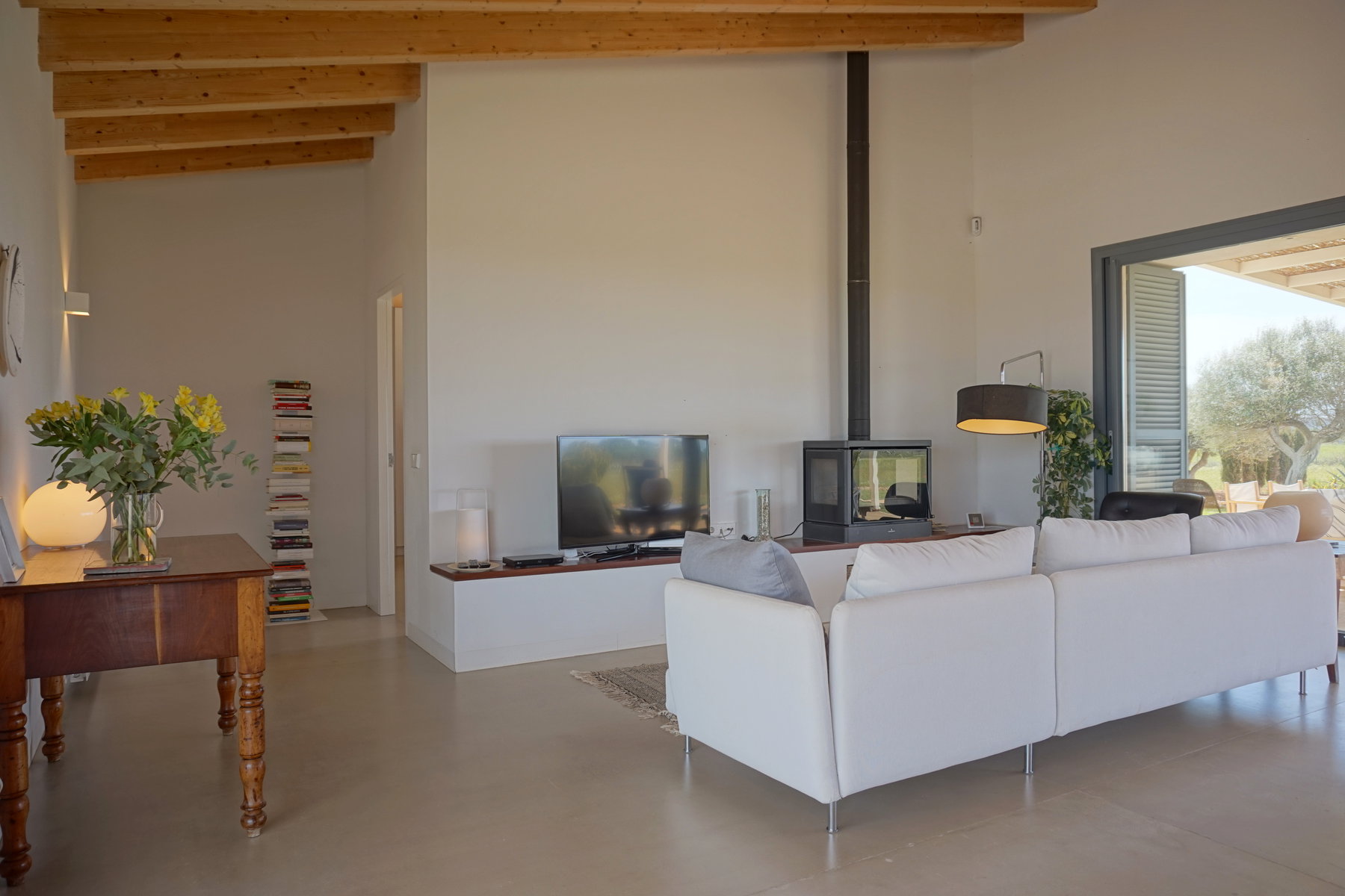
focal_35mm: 24
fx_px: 897
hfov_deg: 73.7
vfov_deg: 53.1
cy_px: 448
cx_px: 672
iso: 100
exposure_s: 1/80
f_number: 4.5
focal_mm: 16
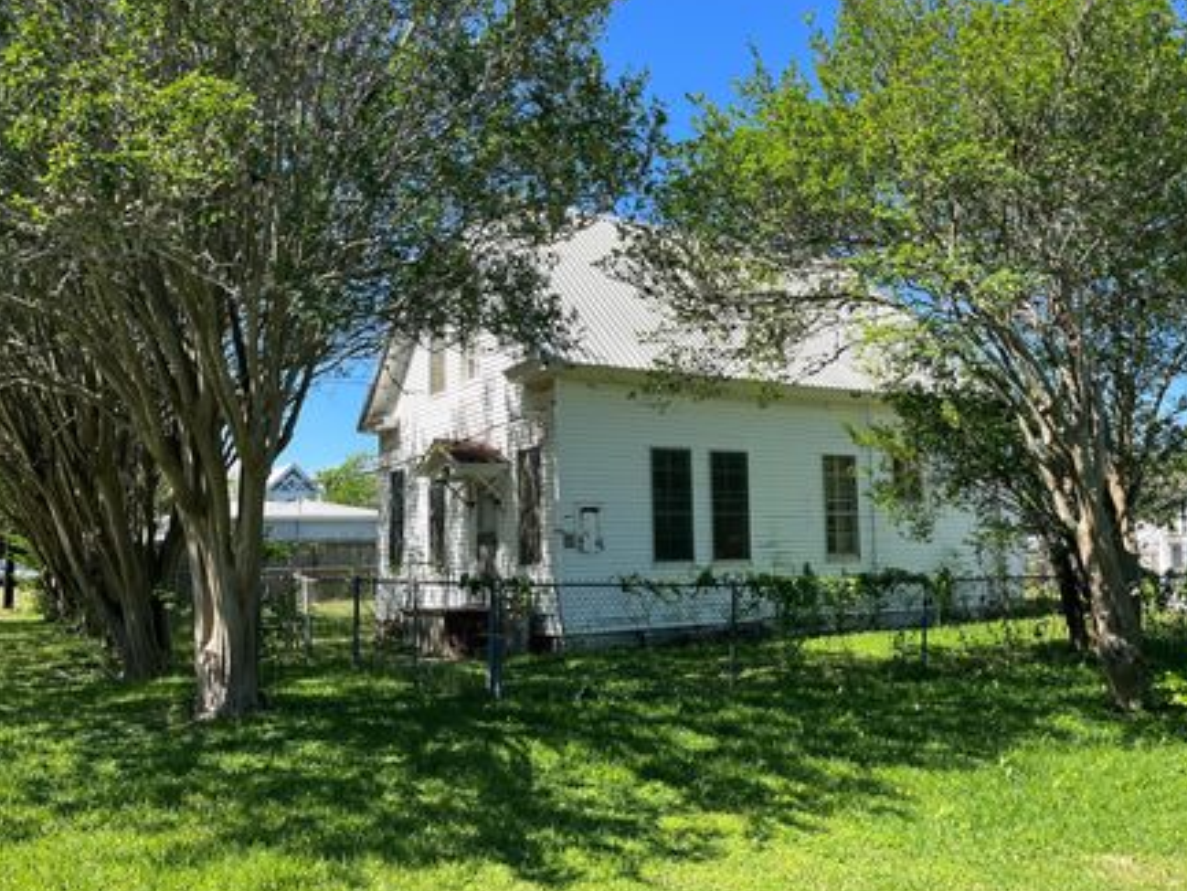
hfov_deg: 59.7
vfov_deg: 46.8
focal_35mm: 30
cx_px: 680
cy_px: 432
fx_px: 1029
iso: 50
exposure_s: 1/1477
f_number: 1.6
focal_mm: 5.1
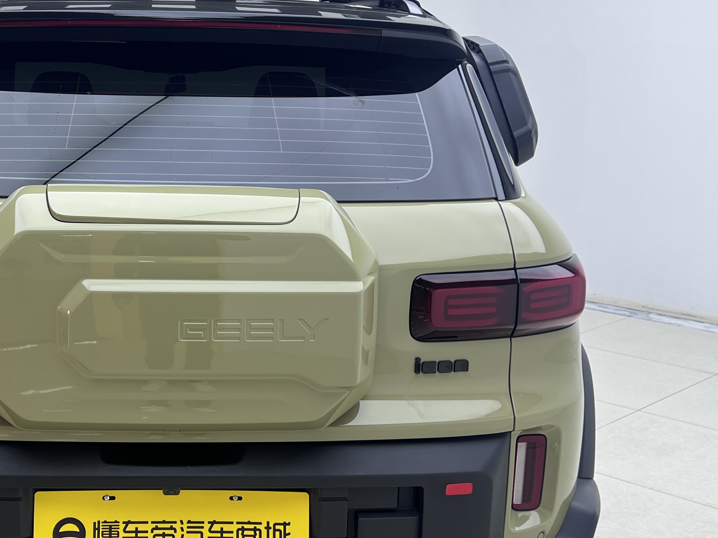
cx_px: 212
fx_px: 1120
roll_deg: -0.3
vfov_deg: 27.0
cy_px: 276
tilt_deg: -13.4
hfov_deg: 35.0
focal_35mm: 54
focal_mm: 5.7
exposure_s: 1/153
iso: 40
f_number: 1.5
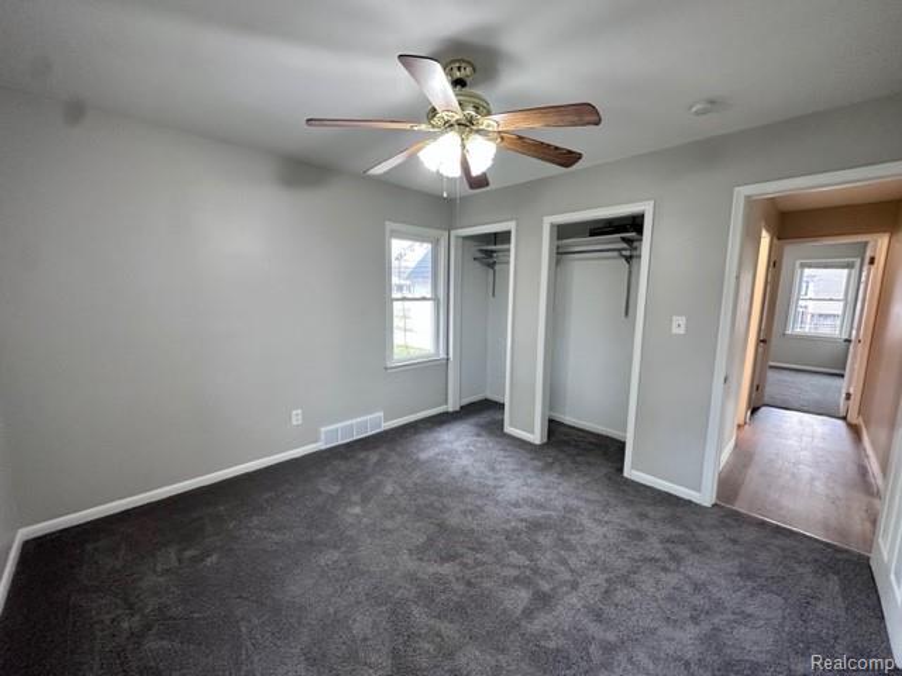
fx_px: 365
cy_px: 338
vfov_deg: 85.7
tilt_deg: -8.1
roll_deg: -0.6
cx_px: 451
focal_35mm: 14
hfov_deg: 102.1
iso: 200
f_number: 2.2
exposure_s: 1/120
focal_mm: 2.22
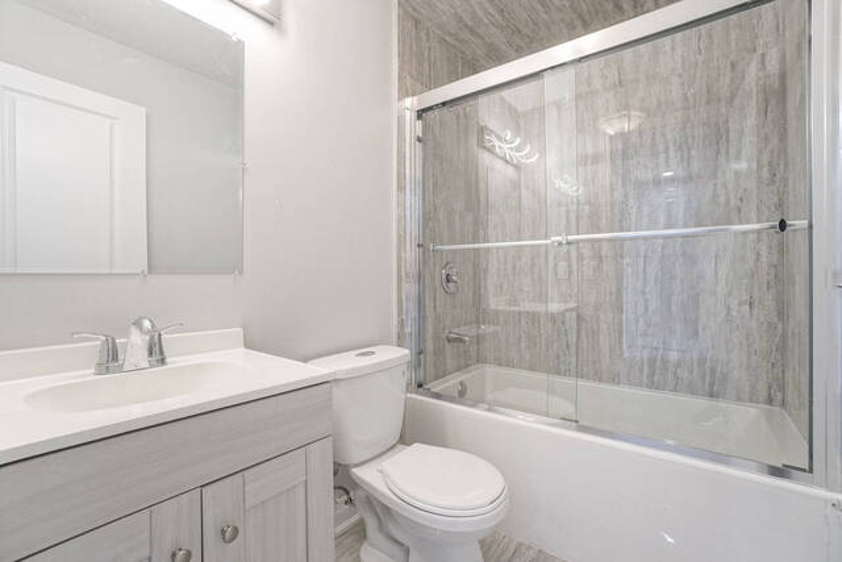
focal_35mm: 15
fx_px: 351
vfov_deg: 77.4
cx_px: 421
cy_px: 281
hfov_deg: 100.4
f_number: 7.1
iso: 1250
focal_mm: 10
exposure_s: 1/60
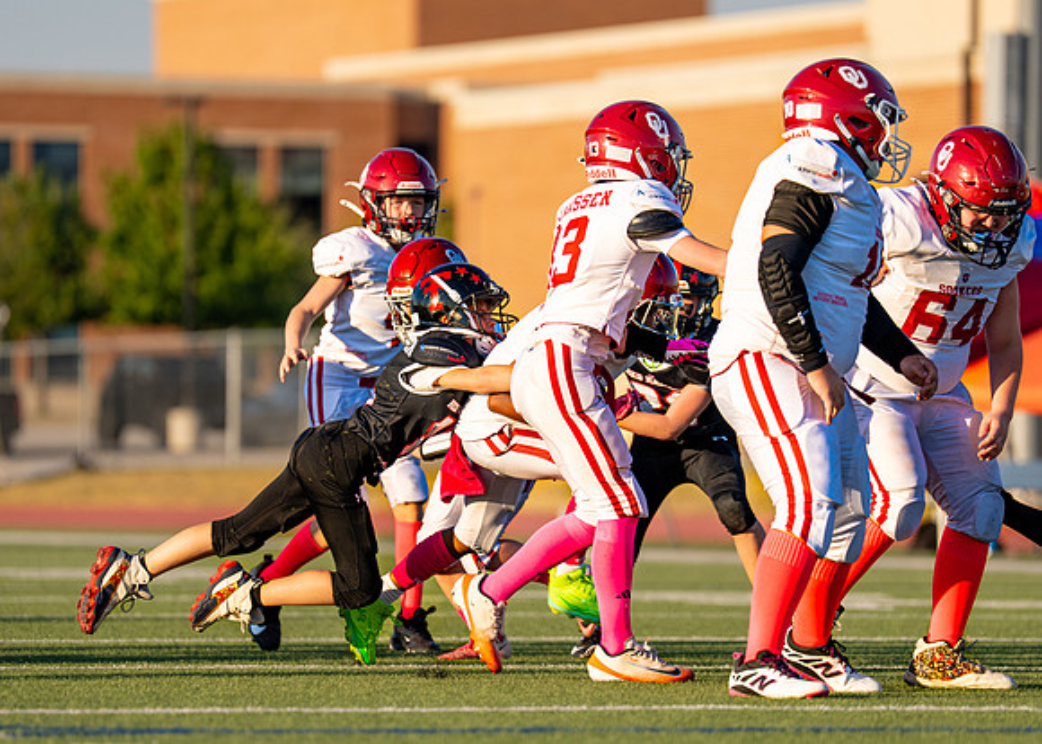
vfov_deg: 4.5
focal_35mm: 323
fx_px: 9566
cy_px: 376
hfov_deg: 6.2
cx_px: 546
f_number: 2.8
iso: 100
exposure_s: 1/1250
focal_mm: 200
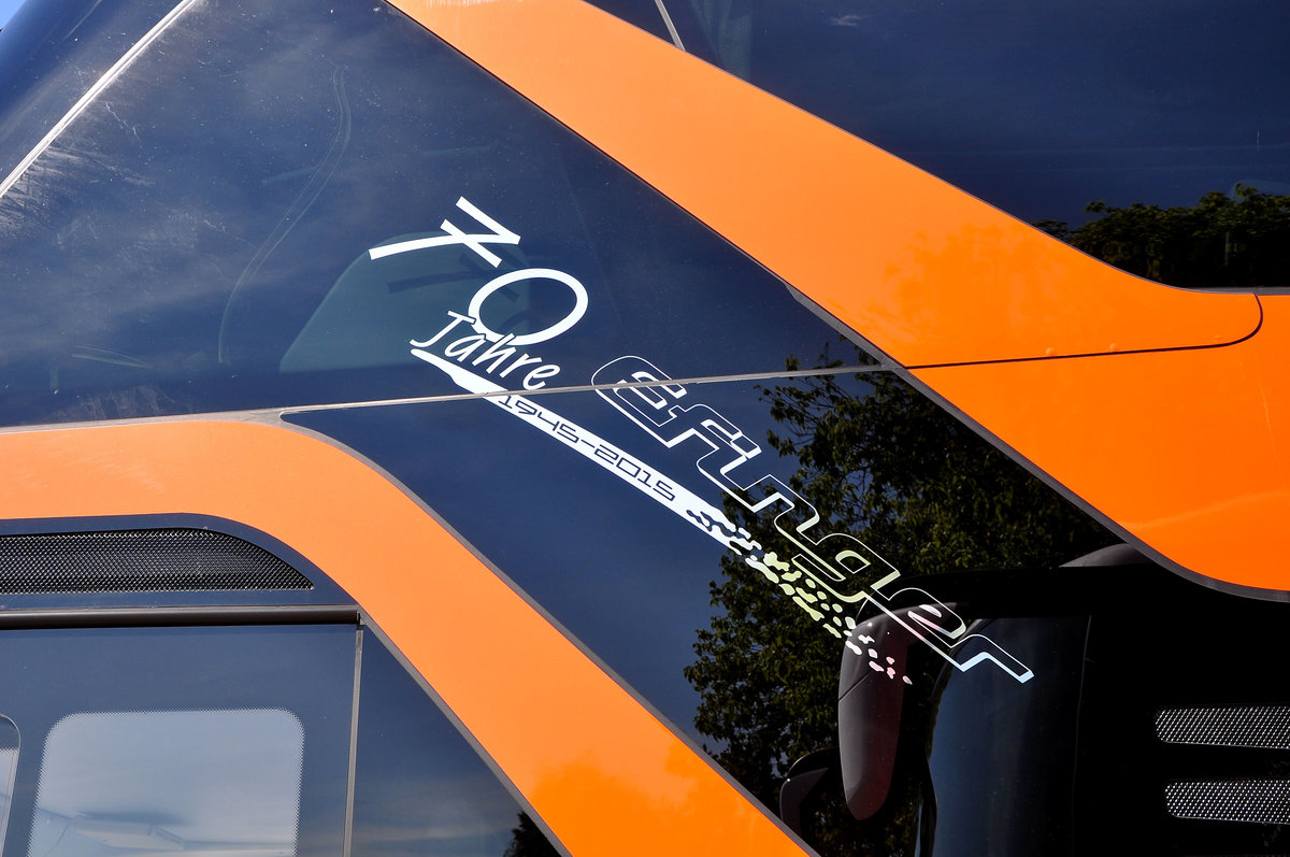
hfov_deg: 41.2
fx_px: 1718
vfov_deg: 28.0
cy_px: 428
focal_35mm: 48
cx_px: 645
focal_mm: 32
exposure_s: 1/250
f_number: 8
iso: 200
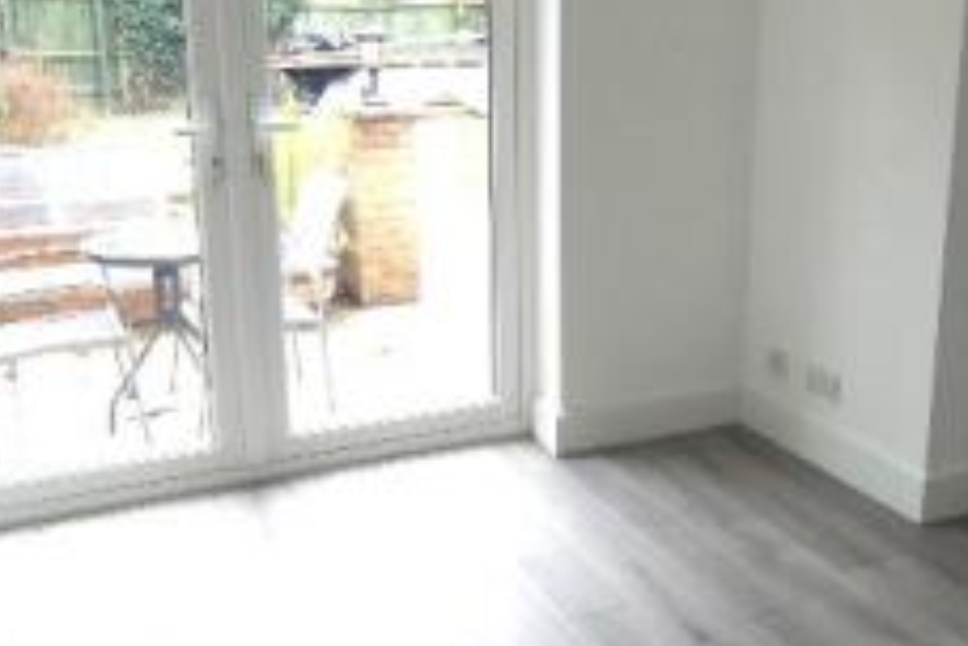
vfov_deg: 30.9
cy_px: 436
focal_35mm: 43
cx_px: 546
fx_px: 1156
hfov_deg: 45.3
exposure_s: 1/40
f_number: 4
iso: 100
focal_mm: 10
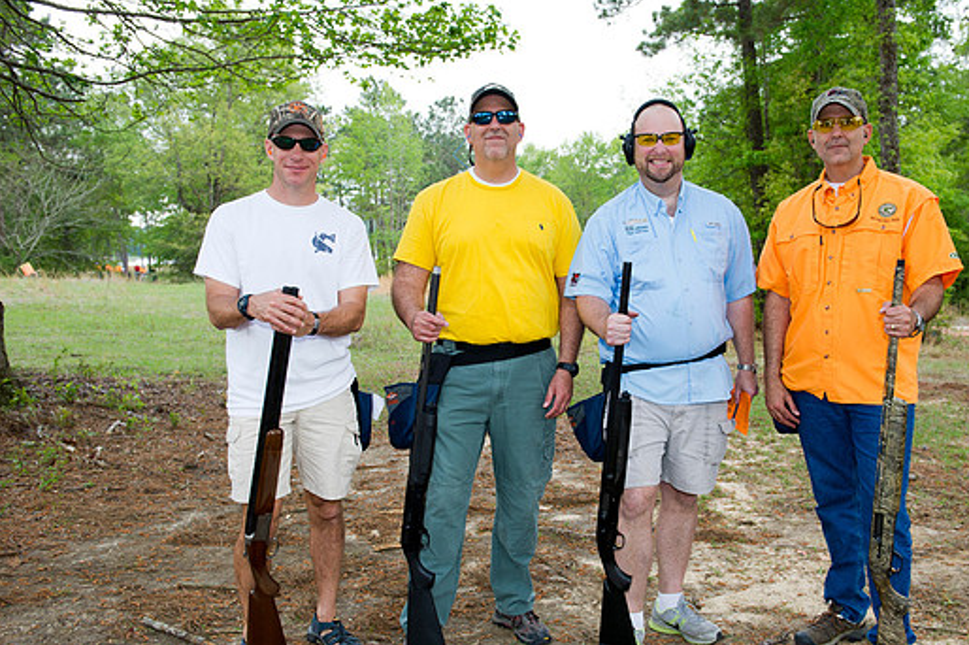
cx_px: 545
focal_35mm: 35
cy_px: 358
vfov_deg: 37.8
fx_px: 941
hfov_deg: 54.3
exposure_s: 1/250
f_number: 5.6
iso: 400
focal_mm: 31
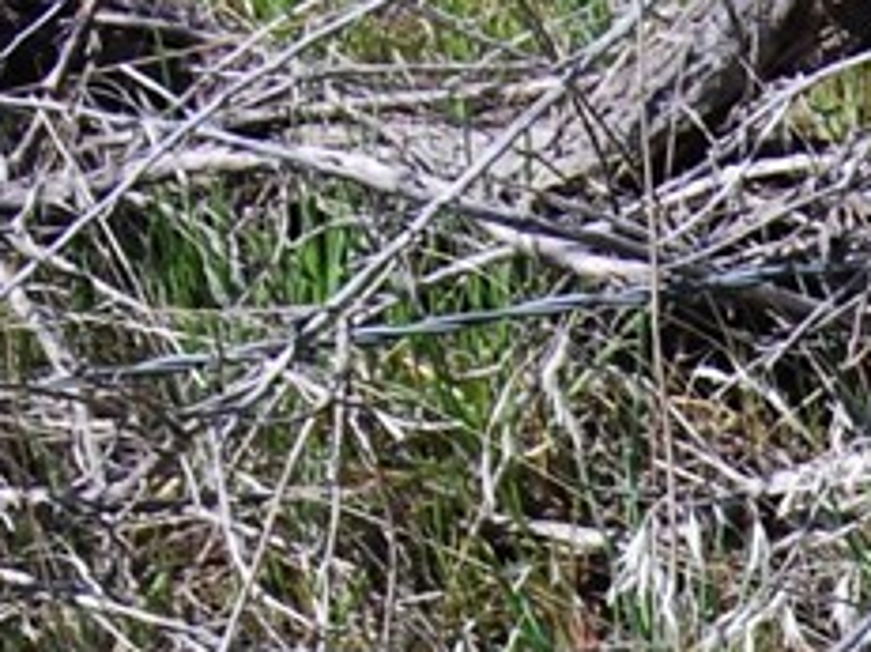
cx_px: 1759
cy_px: 1864
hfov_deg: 7.0
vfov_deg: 5.1
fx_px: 6916
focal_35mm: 275
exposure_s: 1/250
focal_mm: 26
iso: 100
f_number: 8
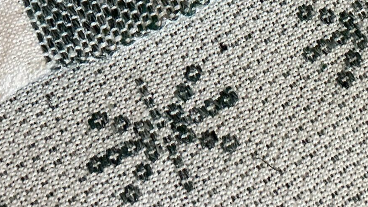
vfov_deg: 12.4
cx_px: 202
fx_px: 898
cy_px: -119
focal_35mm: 92
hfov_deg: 23.2
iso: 250
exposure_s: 1/60
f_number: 1.8
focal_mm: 3
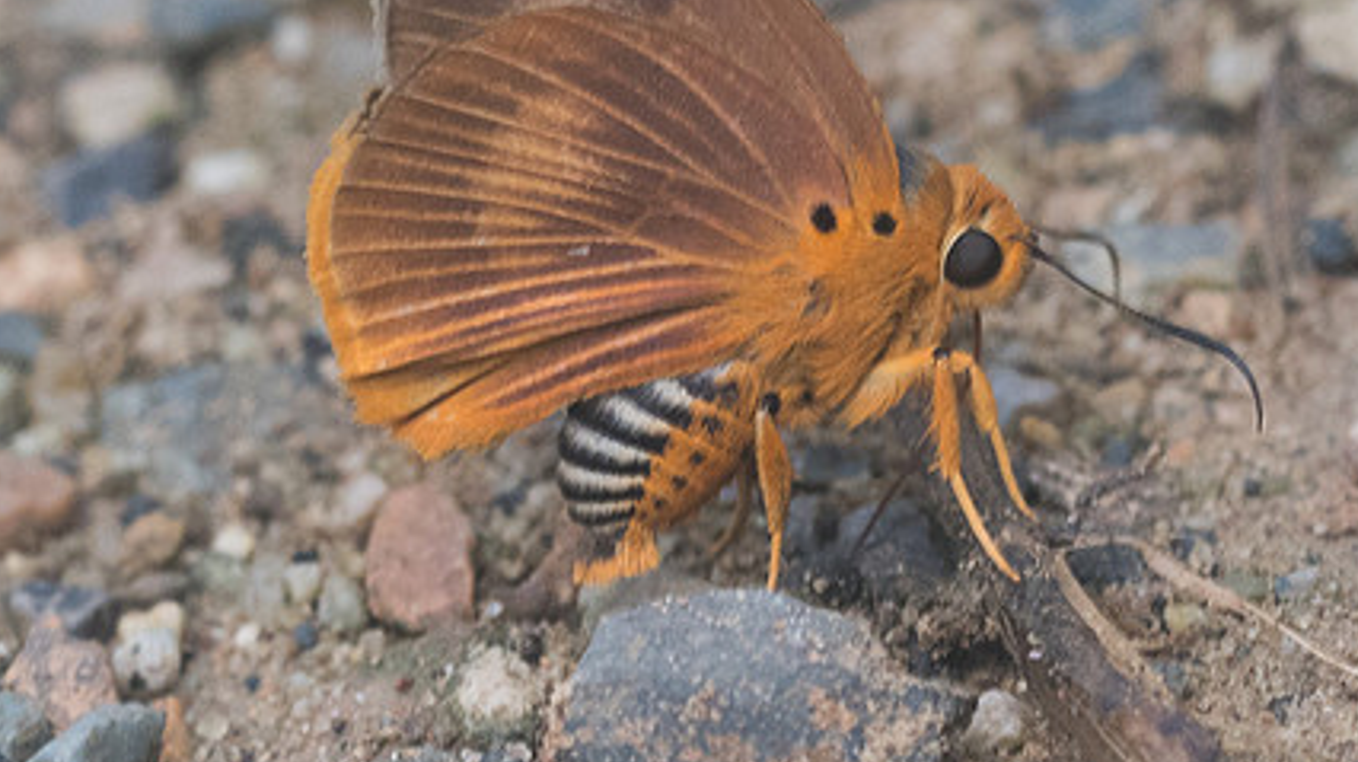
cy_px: 397
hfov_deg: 2.6
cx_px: 771
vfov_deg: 1.5
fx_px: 30084
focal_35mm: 836
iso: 800
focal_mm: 150
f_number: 5.6
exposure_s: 1/125
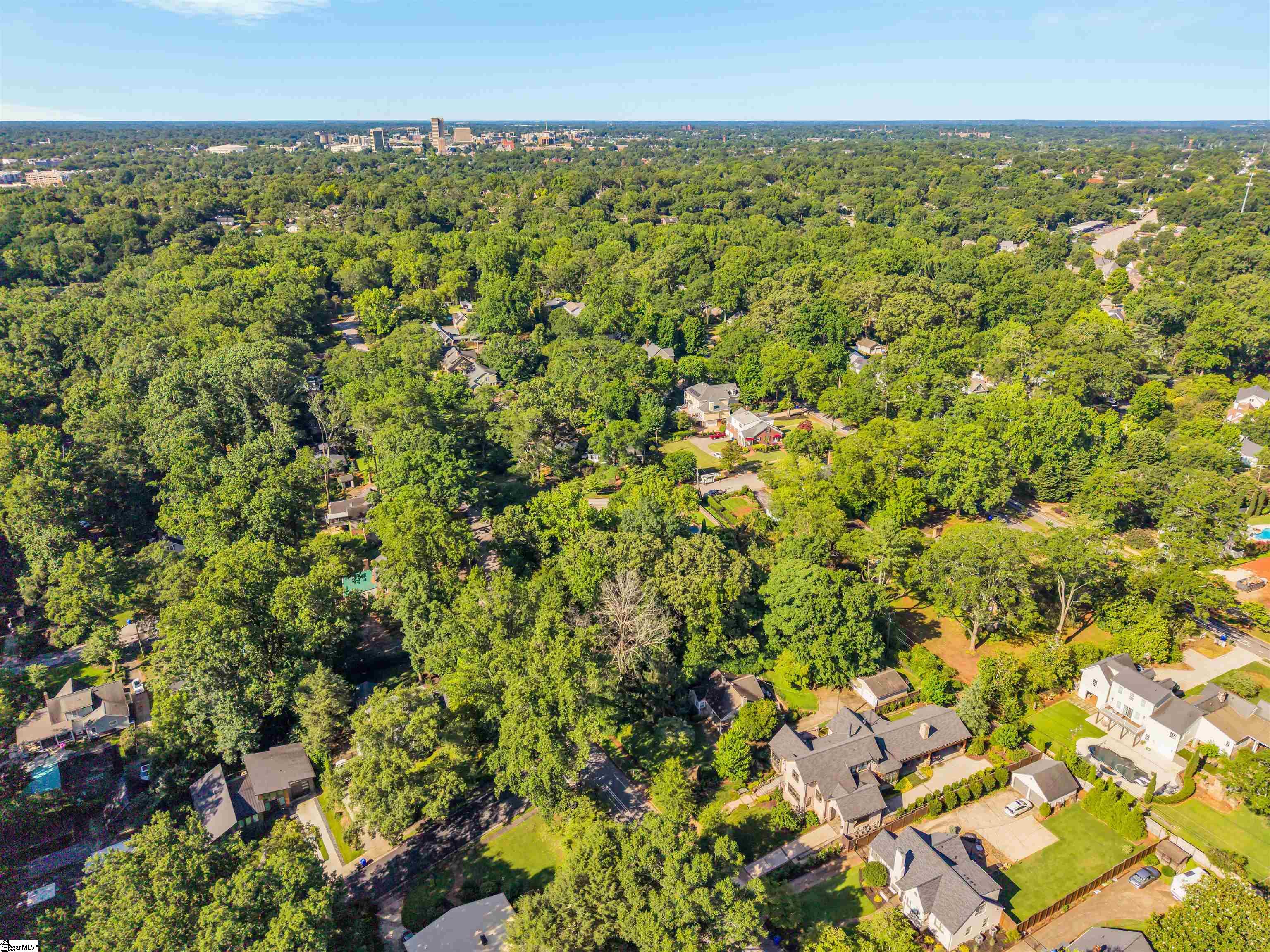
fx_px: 881
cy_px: 476
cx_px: 635
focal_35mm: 24
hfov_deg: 71.6
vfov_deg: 56.8
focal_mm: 8.67
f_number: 1.8
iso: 290
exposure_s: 1/6000
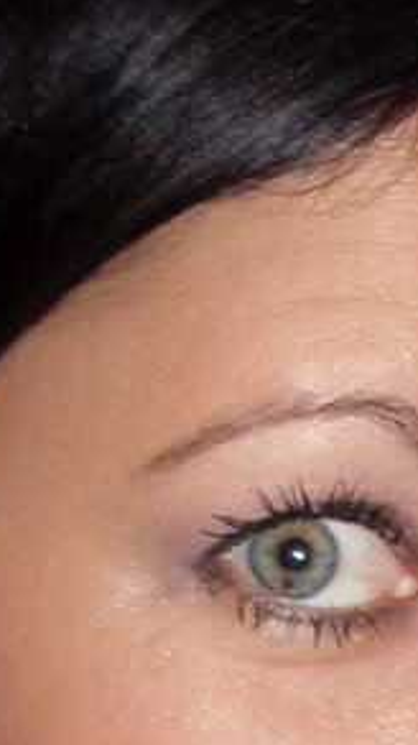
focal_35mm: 170
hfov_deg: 6.8
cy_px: 1077
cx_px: 991
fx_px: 3354
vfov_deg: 12.1
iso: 100
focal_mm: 6.3
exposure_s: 1/45
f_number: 2.8
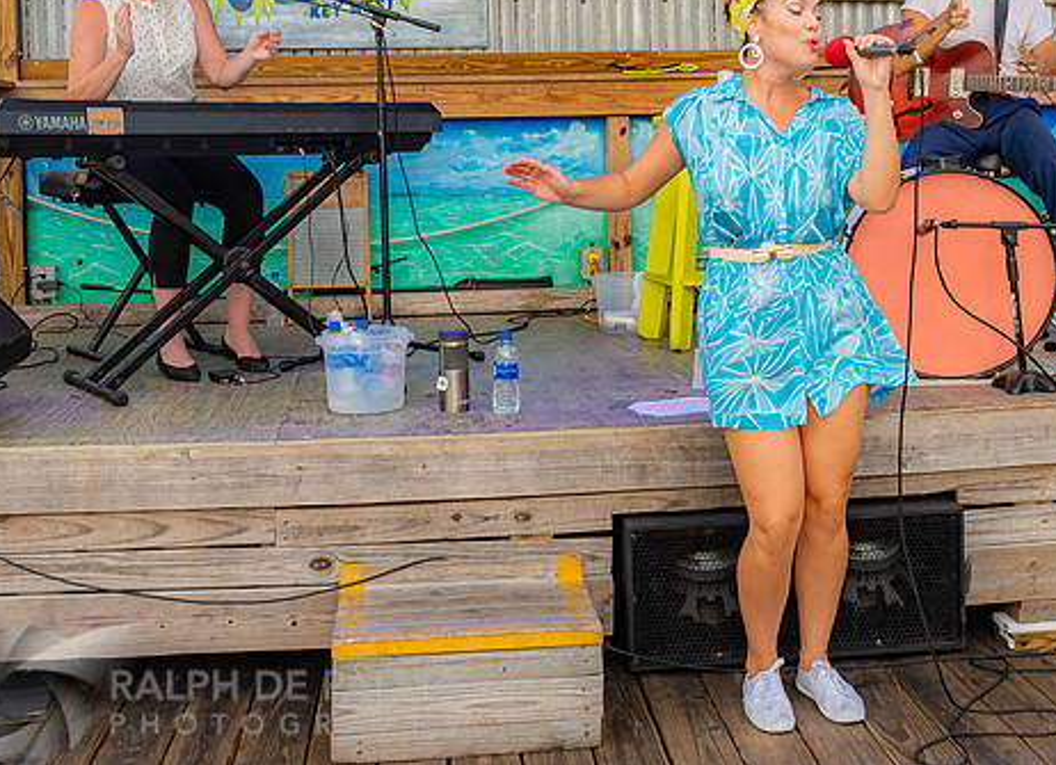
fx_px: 1477
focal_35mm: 49
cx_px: 565
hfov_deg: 39.3
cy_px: 161
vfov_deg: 28.5
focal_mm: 28
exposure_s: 1/160
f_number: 5.6
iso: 400
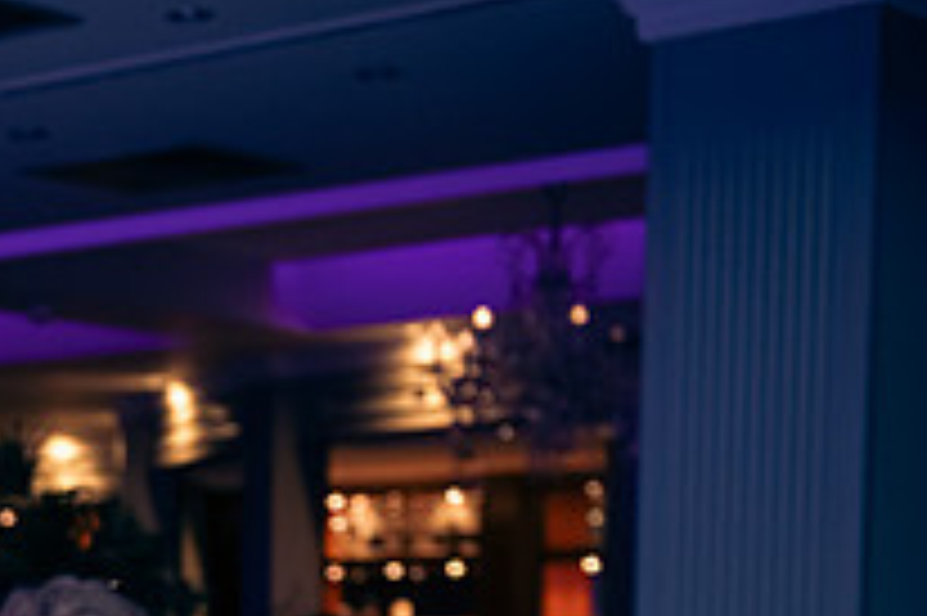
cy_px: 852
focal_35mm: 107
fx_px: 2753
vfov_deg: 12.3
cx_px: -360
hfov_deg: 17.6
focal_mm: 38
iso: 800
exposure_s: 1/160
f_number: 3.5
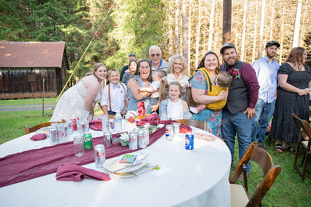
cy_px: 104
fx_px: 207
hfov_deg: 73.7
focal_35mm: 24
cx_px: 156
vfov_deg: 53.2
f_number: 4
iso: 1250
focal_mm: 24
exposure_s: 1/320
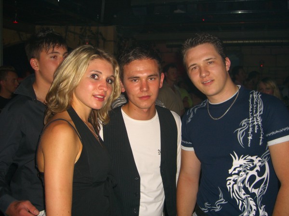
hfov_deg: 49.0
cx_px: 144
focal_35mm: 38
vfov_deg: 37.7
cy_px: 108
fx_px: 317
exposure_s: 1/60
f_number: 2.8
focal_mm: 7.9
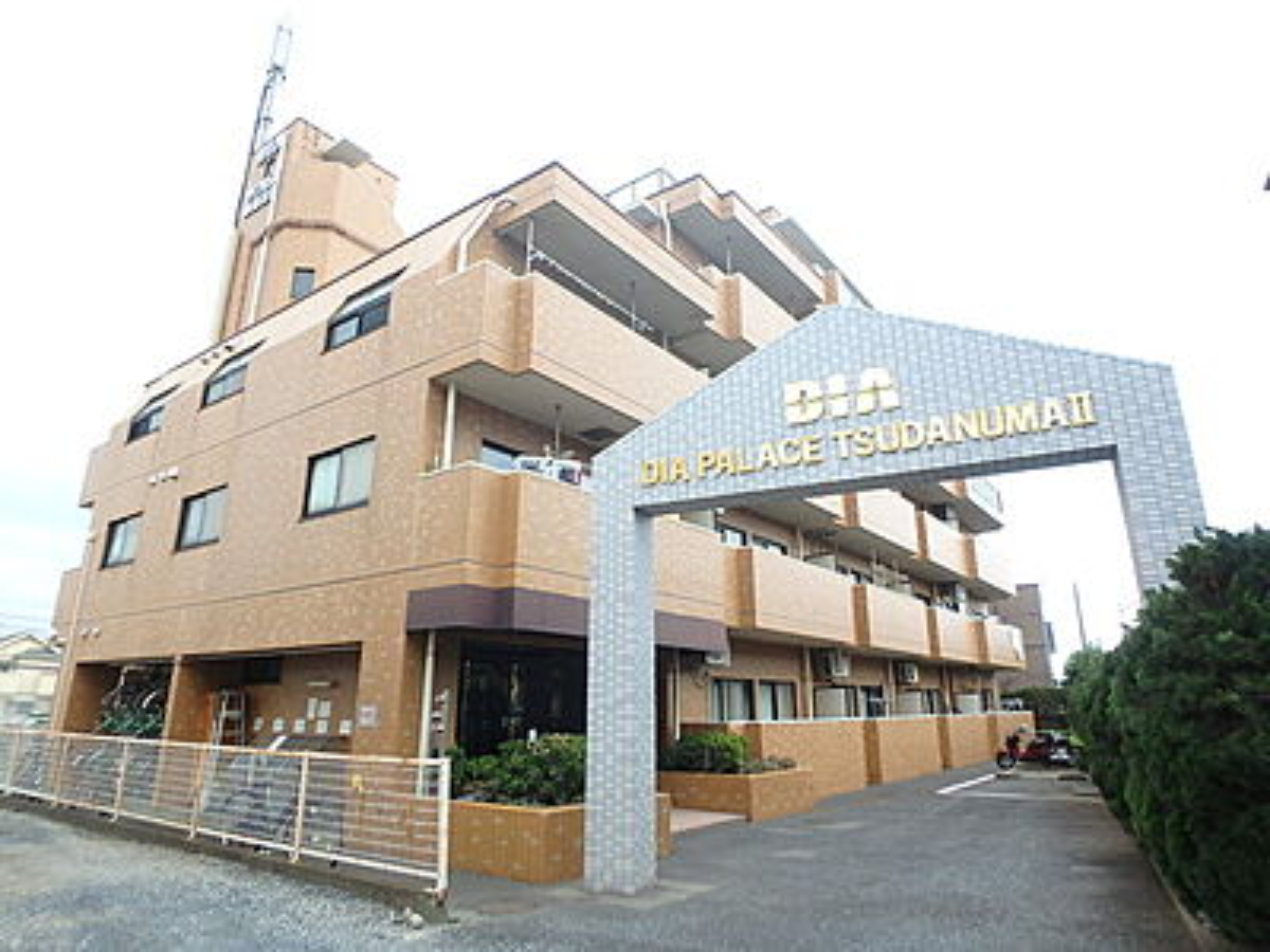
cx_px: 635
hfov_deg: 79.0
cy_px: 476
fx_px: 770
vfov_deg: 63.4
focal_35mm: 21
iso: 125
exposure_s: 1/400
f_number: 3.5
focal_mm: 3.7
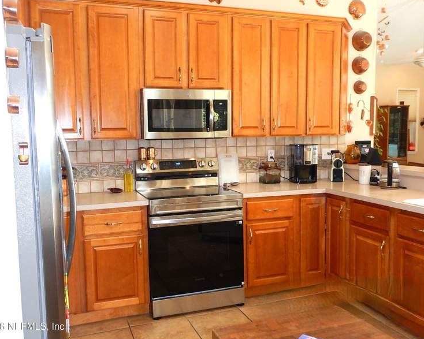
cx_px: 207
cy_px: 169
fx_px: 414
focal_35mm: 33
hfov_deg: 54.2
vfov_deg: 44.5
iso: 250
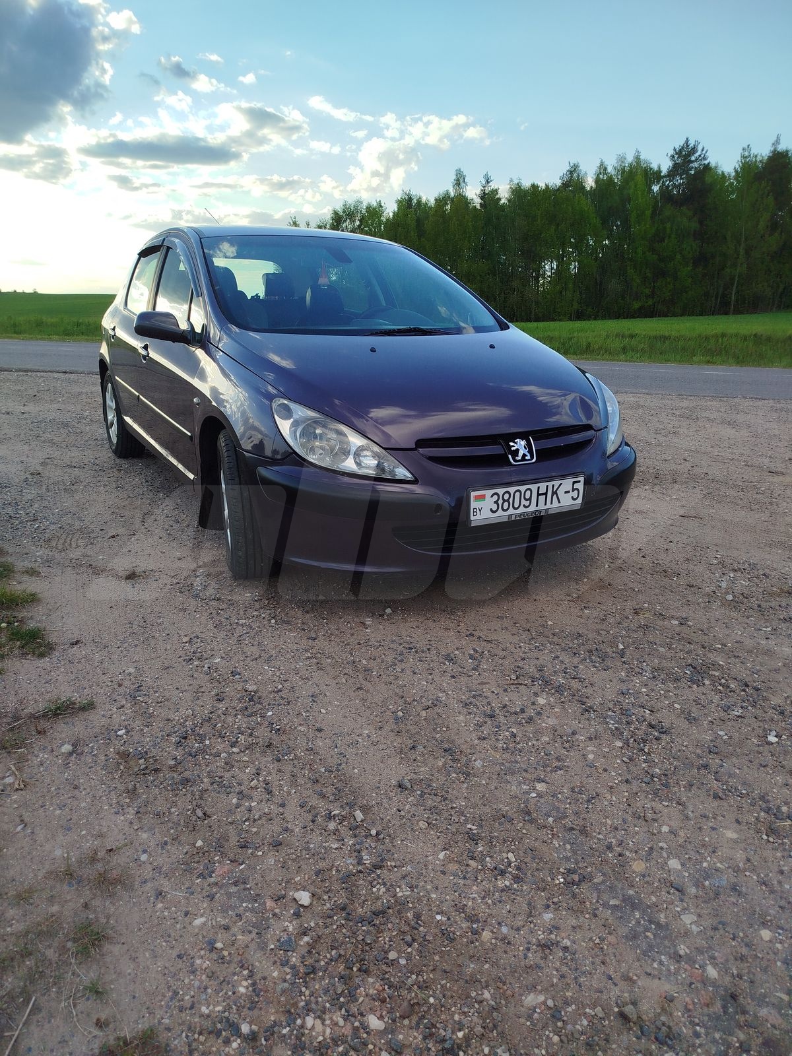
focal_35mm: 24
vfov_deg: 71.6
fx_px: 732
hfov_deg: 56.8
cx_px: 396
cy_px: 528
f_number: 1.7
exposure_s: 1/597
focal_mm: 5.31
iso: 50
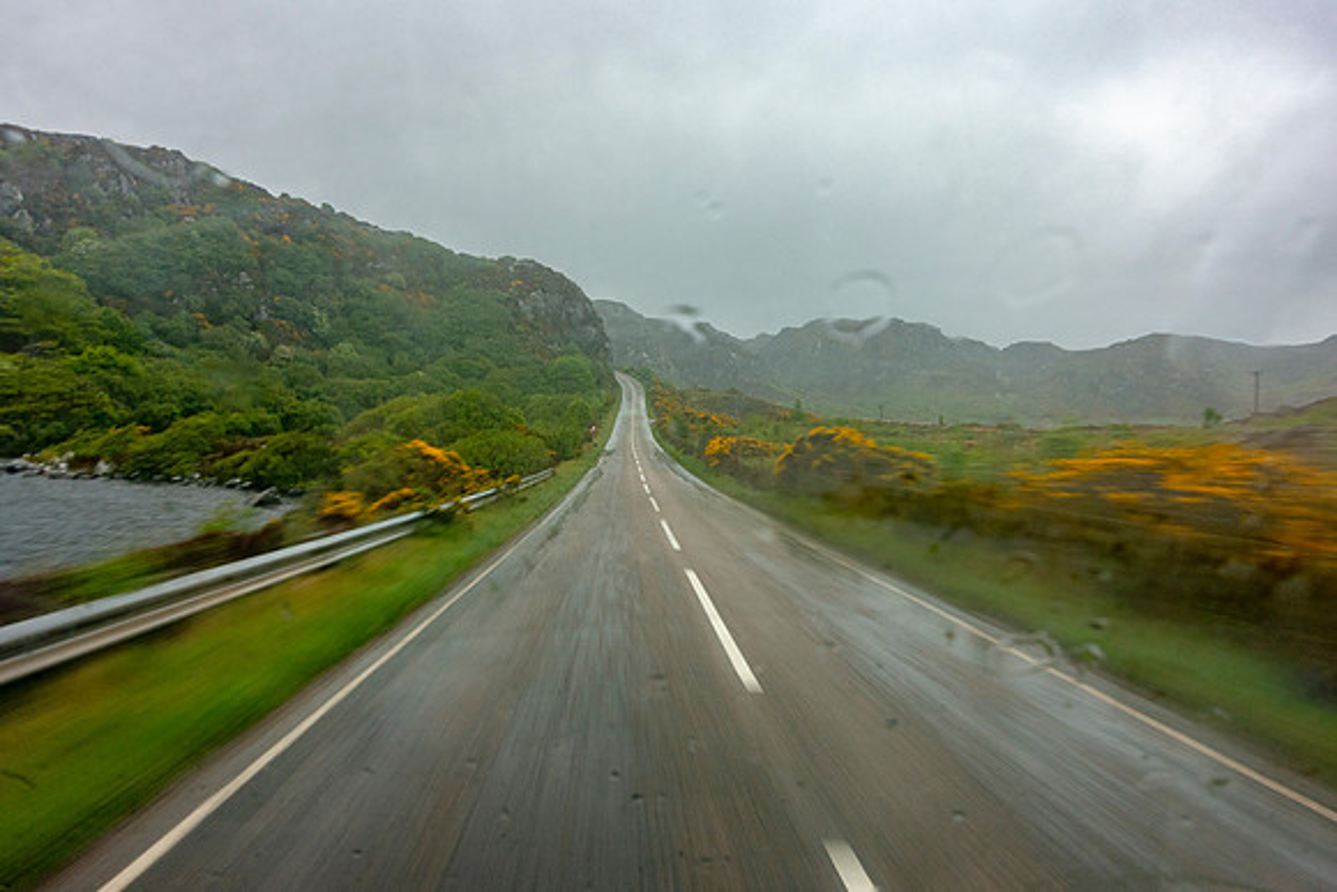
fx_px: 892
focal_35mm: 24
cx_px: 668
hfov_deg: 73.7
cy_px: 446
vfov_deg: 53.2
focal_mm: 8.8
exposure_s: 1/30
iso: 160
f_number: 8
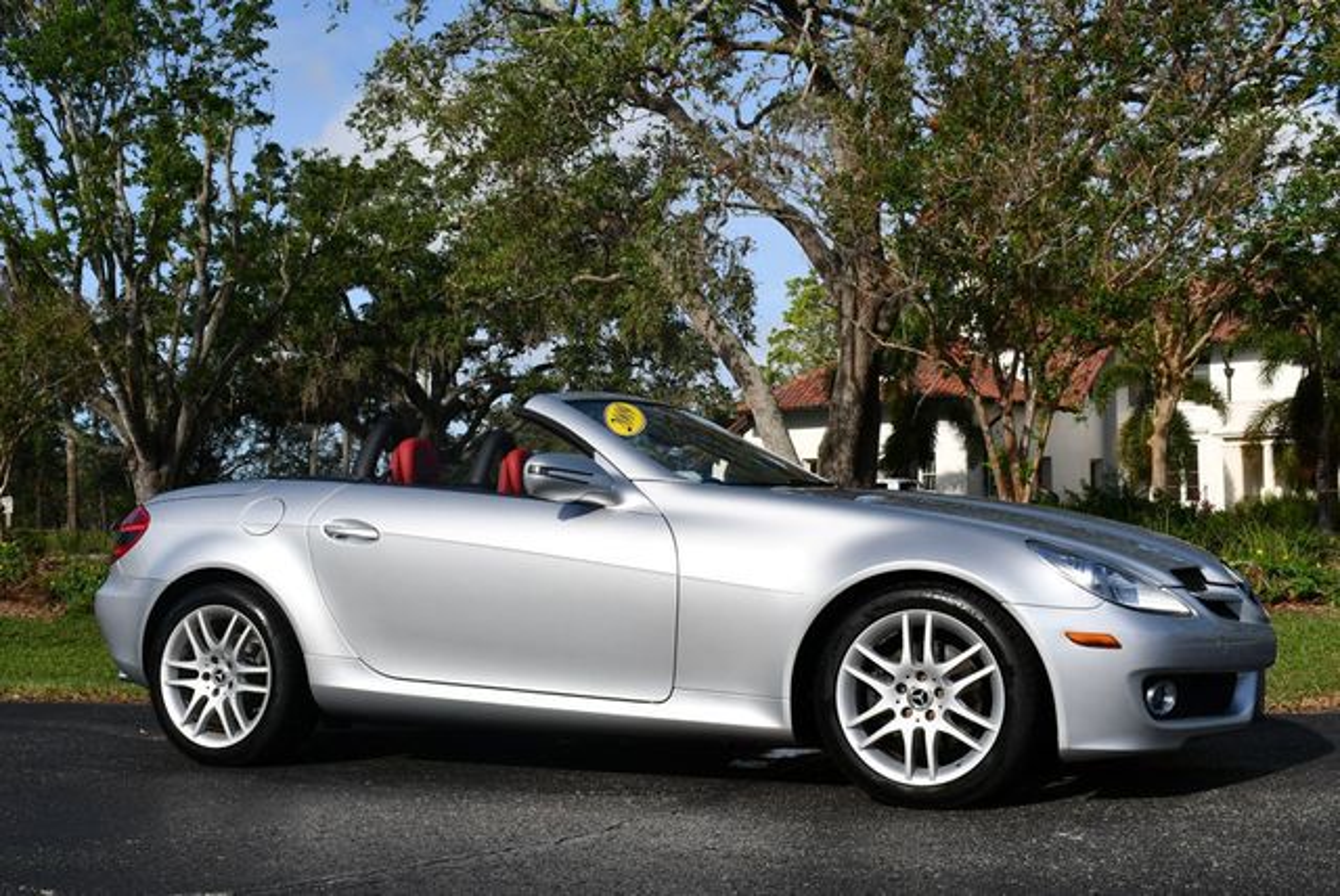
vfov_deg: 29.3
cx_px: 670
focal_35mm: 46
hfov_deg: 42.7
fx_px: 1714
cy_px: 448
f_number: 10
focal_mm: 23
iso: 100
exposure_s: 1/400
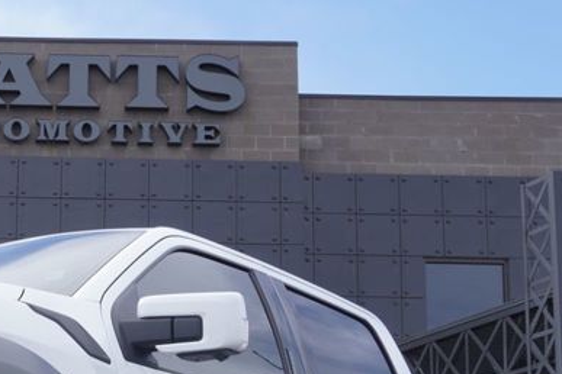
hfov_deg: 21.4
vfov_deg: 14.5
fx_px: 1426
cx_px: -19
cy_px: 446
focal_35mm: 91
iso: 100
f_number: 7.1
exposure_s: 1/160
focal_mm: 23
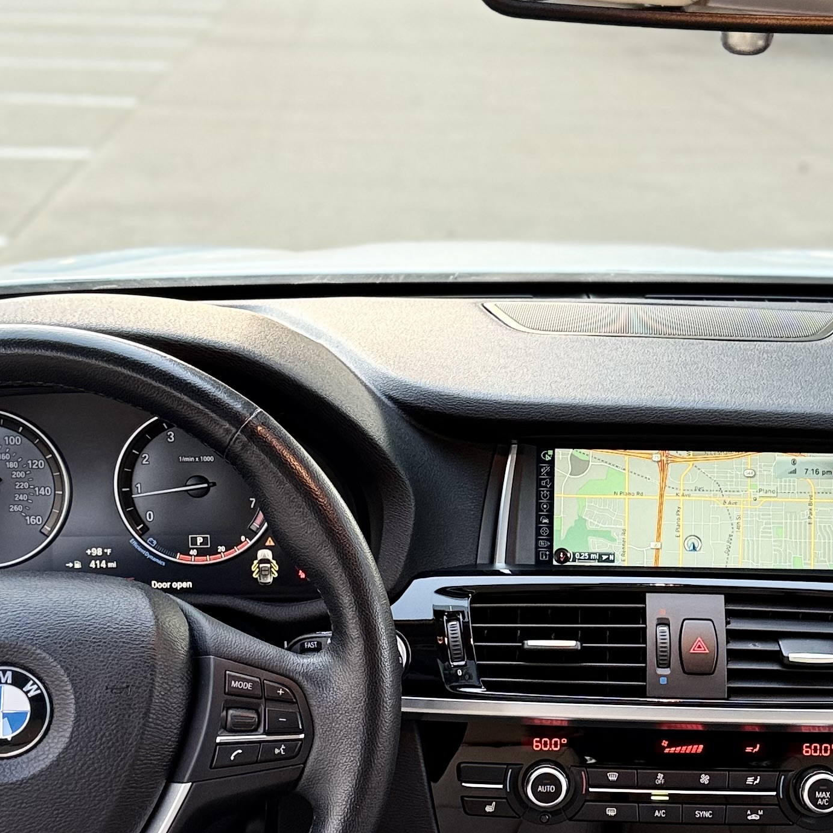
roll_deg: -0.1
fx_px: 1688
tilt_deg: -23.2
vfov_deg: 27.5
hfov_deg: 27.5
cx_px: 564
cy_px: 578
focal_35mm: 62
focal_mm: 6.76
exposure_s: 1/76
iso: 160
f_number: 1.78
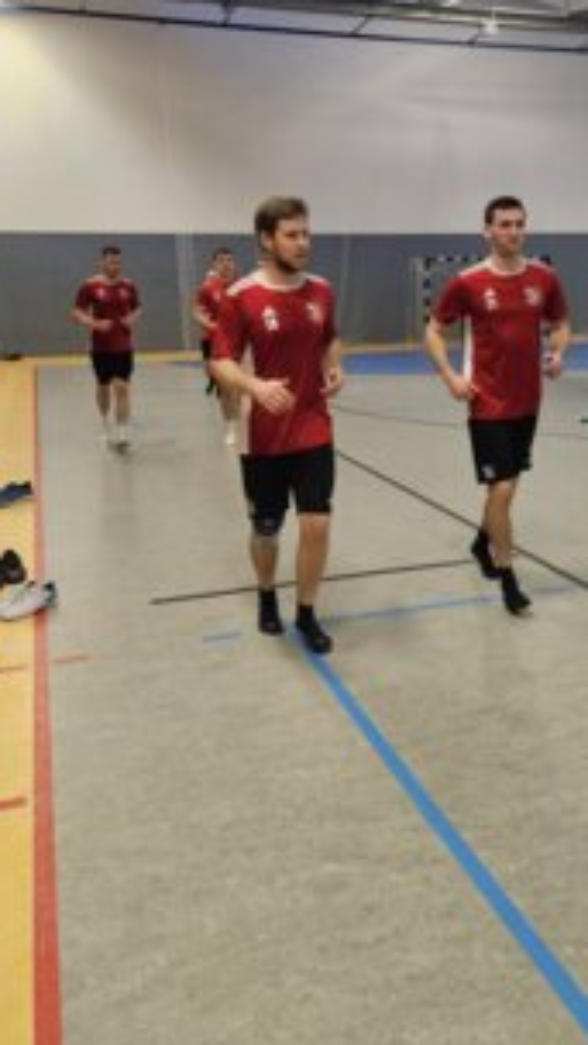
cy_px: 416
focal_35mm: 33
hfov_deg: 35.5
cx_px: 361
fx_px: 915
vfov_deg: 59.0
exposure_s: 1/142
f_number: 1.8
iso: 500
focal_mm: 5.4
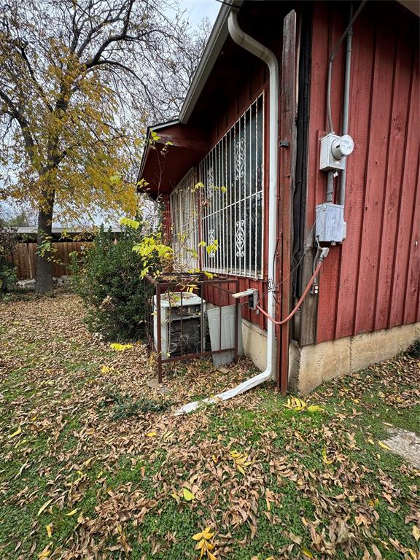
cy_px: 280
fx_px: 226
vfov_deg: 102.1
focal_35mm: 14
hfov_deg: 85.7
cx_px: 210
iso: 40
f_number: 2.2
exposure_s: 1/166
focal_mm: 2.22
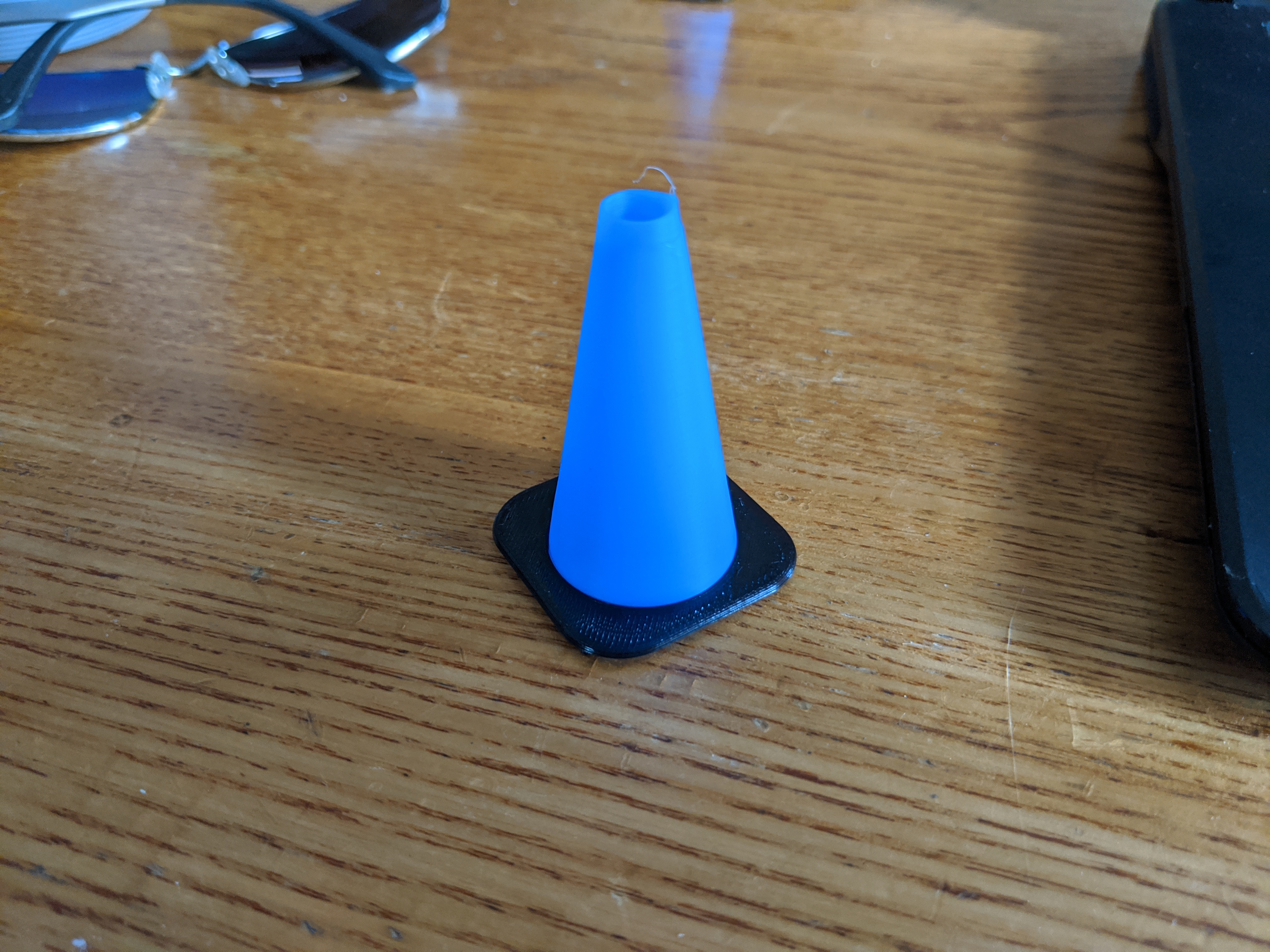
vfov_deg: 51.4
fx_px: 991
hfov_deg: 65.3
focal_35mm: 27
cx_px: 635
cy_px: 476
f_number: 1.8
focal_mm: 4.44
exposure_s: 1/60
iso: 162
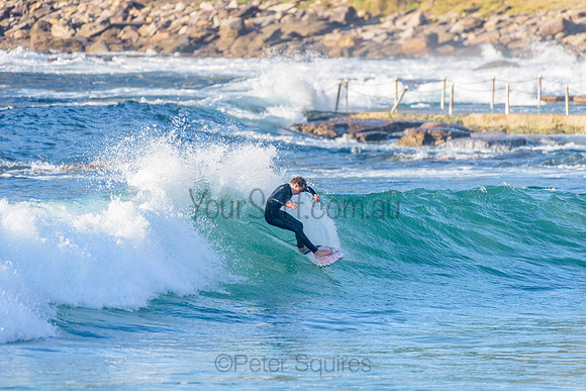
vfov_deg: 2.8
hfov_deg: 4.1
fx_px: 8140
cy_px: 196
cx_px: 293
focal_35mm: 500
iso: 500
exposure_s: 1/2000
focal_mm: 500
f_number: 5.6
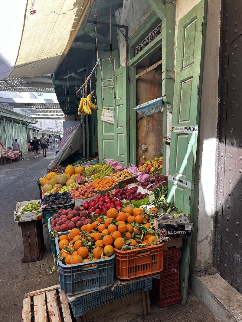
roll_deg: +0.2
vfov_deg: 71.6
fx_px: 224
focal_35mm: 24
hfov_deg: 56.8
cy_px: 161
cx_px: 121
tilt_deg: -9.1
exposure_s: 1/365
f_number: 1.78
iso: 80
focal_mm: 6.86
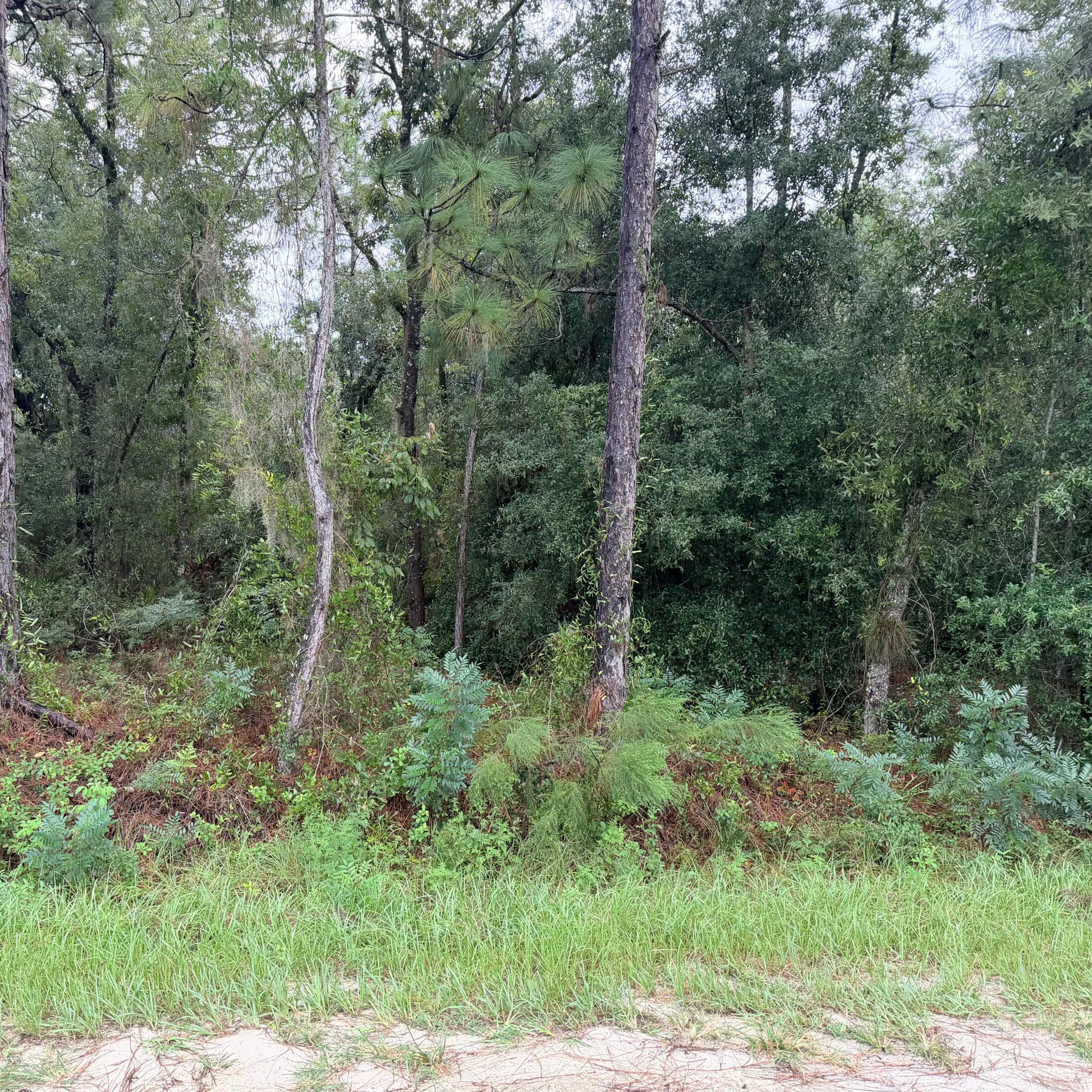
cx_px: 412
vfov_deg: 55.6
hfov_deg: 55.0
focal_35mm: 29
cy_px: 555
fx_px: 1035
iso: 200
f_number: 1.78
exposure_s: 1/223
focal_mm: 6.76
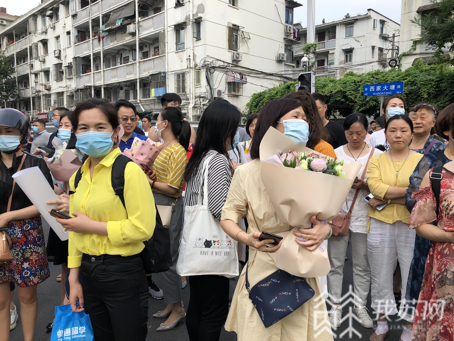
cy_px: 170
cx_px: 227
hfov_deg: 63.4
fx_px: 367
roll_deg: +0.4
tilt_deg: -6.0
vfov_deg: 49.7
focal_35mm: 28
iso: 20
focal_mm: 3.99
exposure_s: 1/695
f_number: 1.8
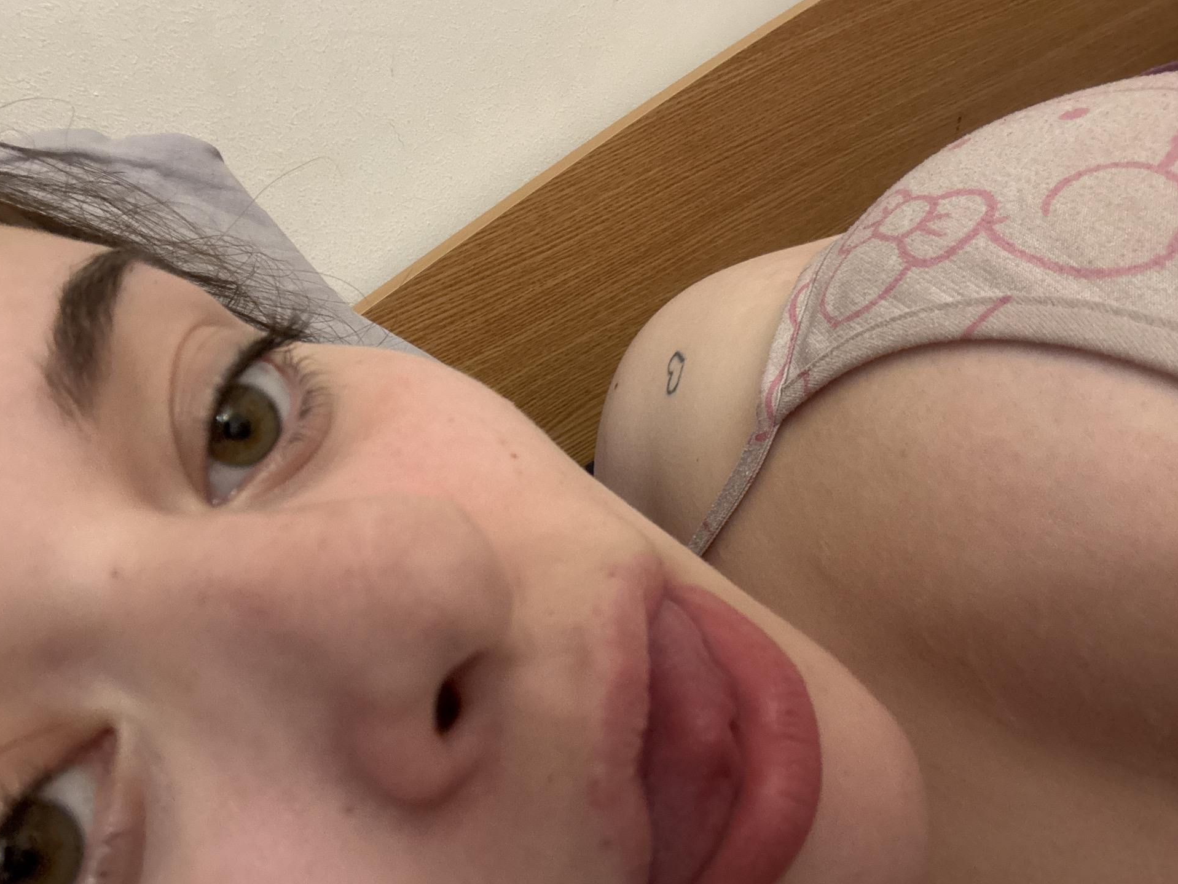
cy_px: 451
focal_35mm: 24
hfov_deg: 71.6
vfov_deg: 56.8
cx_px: 569
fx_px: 817
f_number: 1.9
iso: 320
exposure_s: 1/33
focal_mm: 2.69
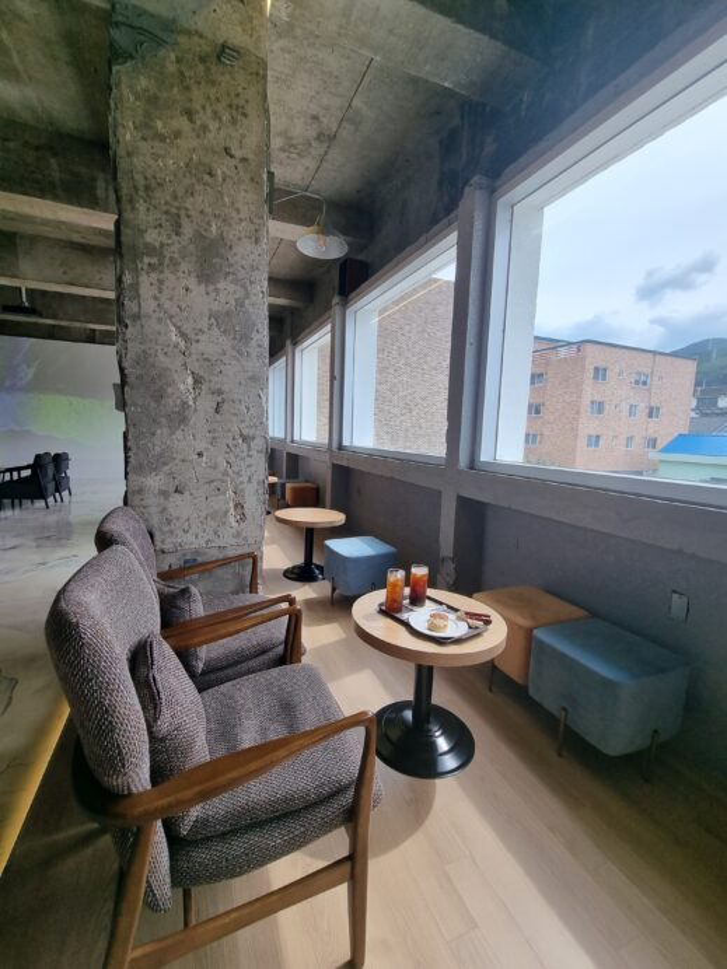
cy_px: 484
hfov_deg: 89.9
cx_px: 364
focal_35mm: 13
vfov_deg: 106.2
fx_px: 364
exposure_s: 1/417
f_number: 2.2
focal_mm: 2.2
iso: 50
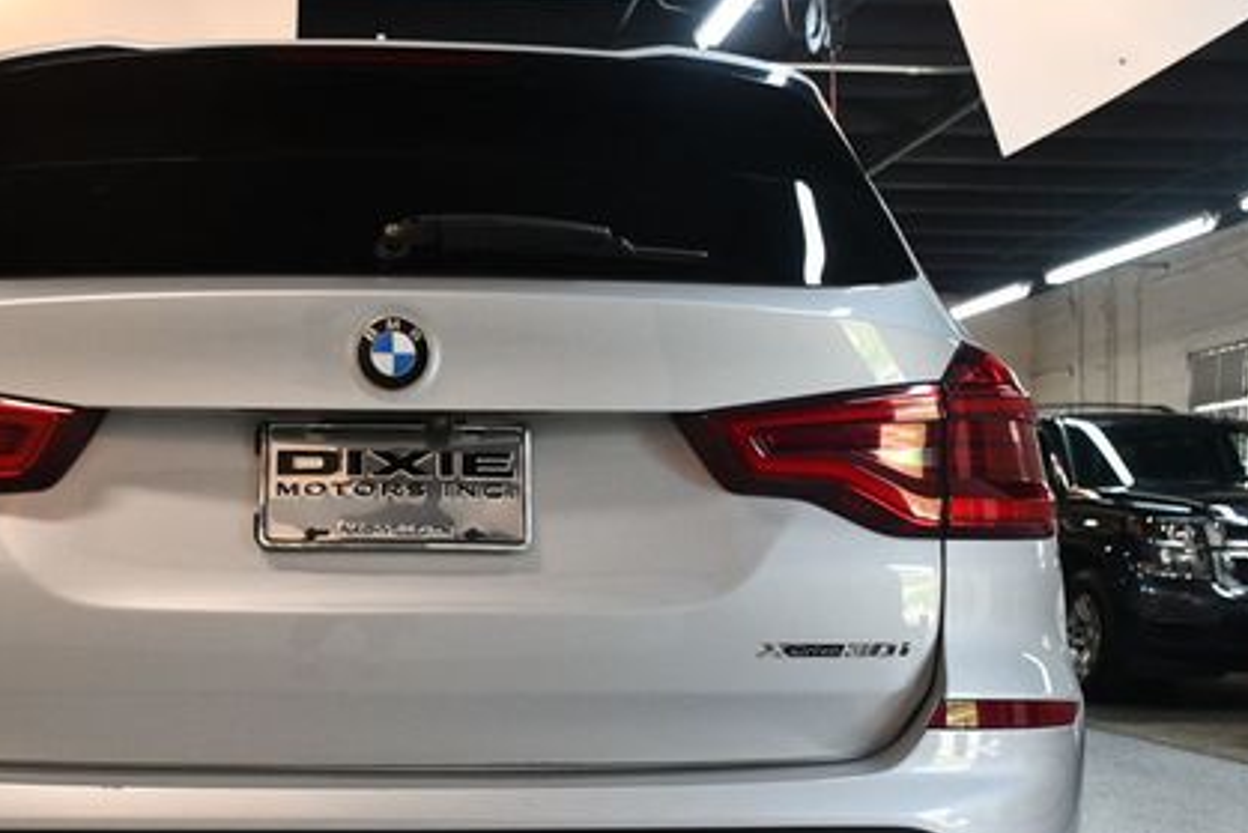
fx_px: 1803
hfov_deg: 37.8
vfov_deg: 25.9
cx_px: 421
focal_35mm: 52
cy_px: 558
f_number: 3.8
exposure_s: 1/125
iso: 1100
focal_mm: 23
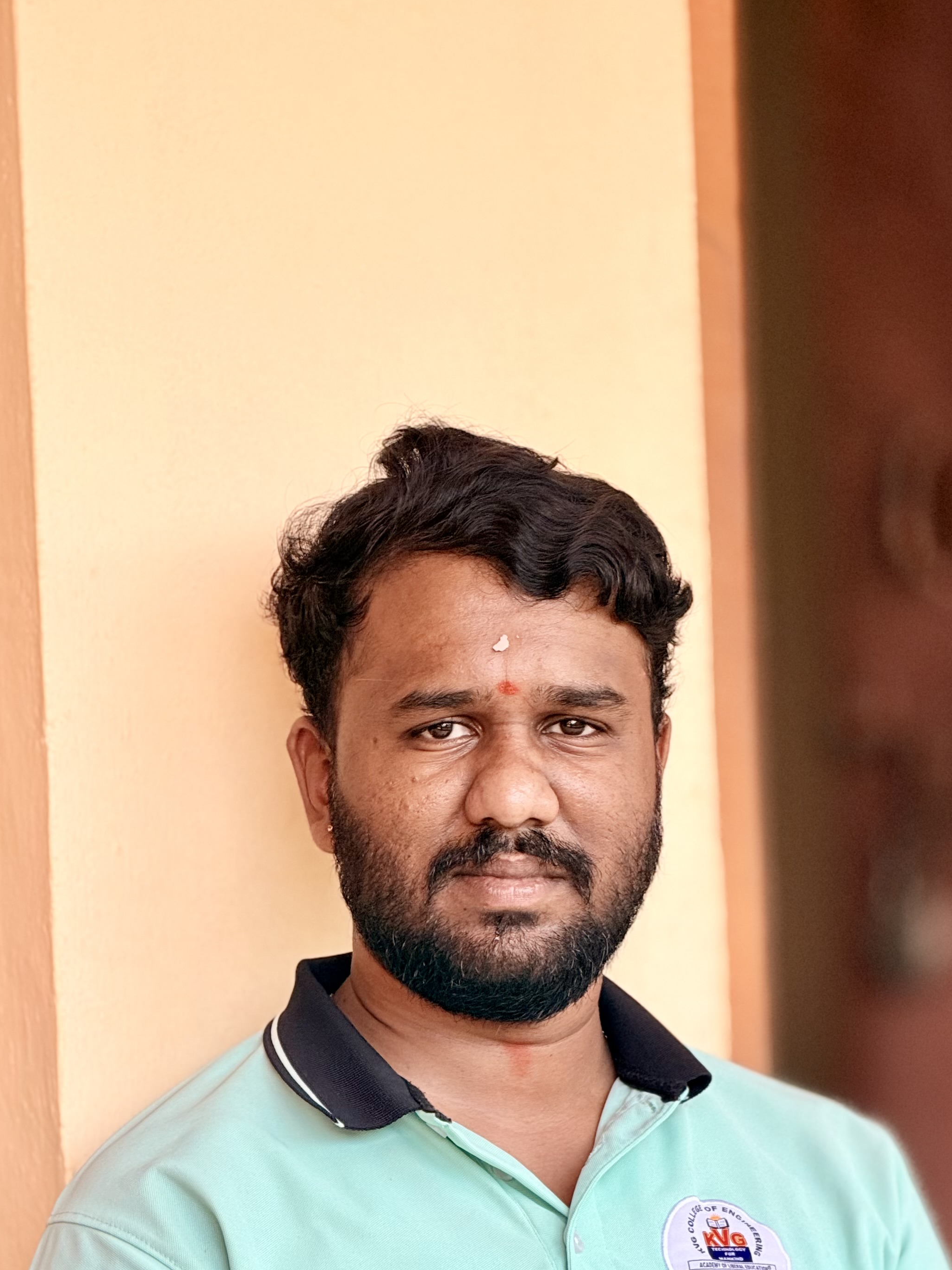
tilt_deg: -3.1
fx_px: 5391
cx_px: 489
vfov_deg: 13.4
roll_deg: +1.5
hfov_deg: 10.1
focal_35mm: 147
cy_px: 857
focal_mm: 16.89
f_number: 2.8
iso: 100
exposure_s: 1/121
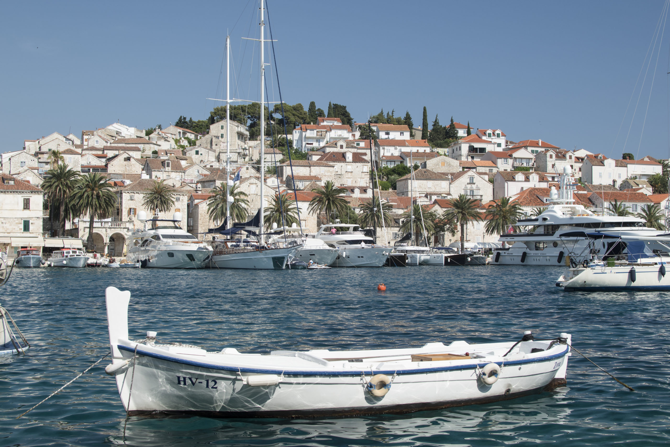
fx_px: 977
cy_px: 224
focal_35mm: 52
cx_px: 335
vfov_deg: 25.8
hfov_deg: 37.8
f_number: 7.1
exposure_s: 1/250
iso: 125
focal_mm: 35
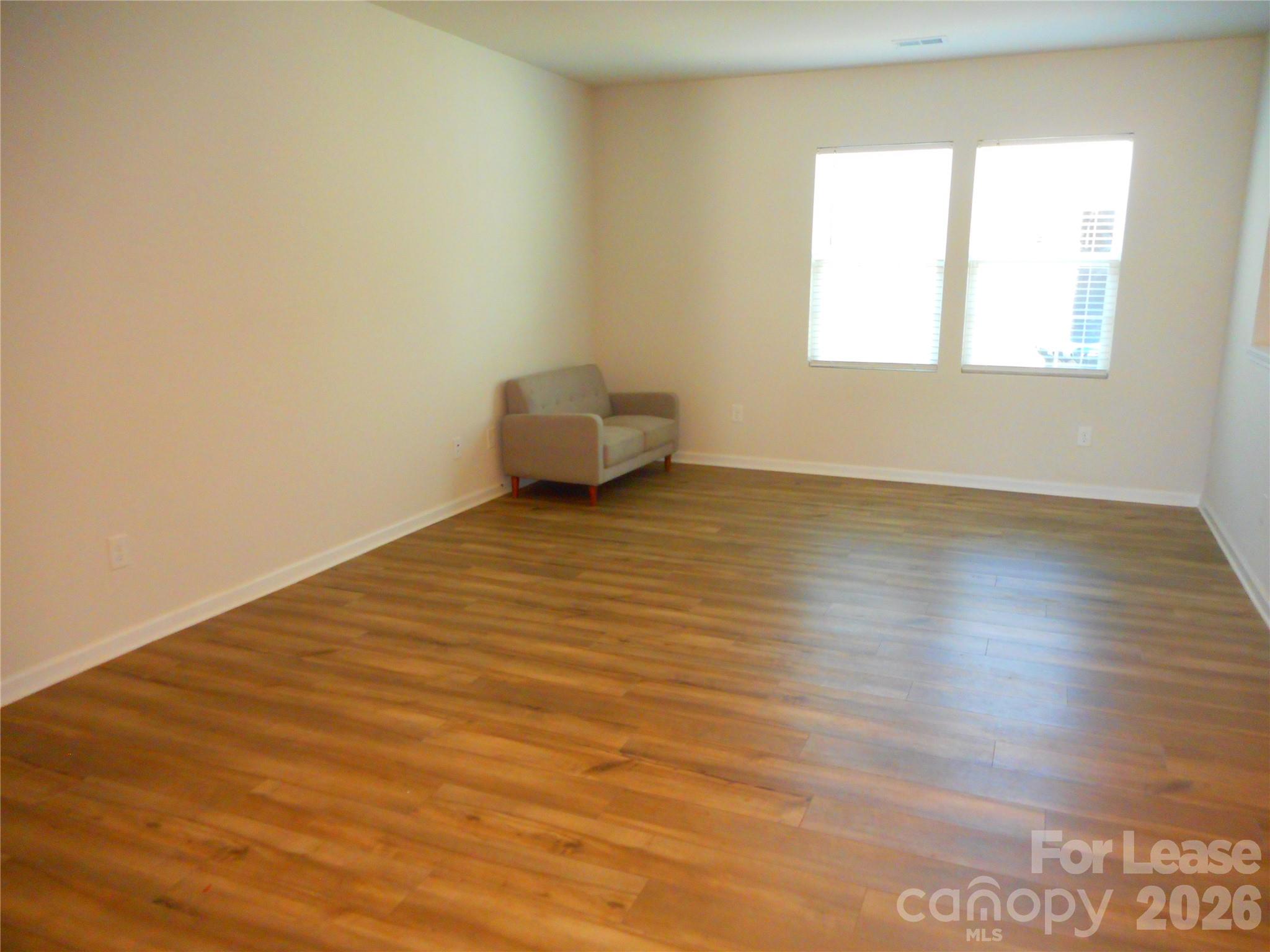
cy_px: 476
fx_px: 917
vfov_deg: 54.9
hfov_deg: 69.4
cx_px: 635
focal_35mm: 25
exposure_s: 1/25
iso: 400
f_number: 3.7
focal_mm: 4.5
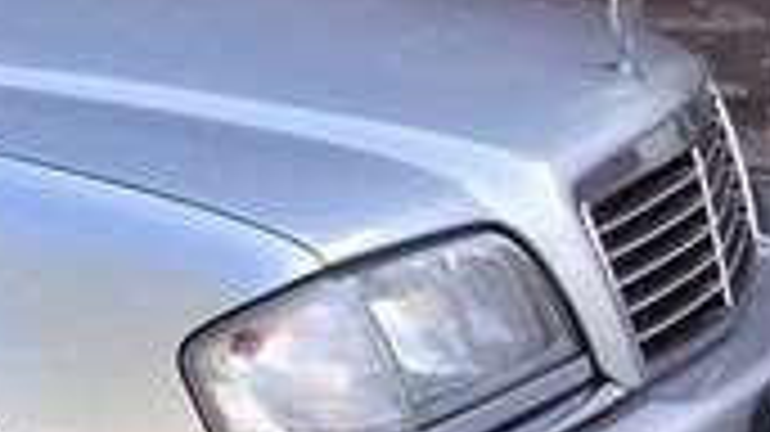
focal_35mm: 139
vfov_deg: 8.7
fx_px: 2837
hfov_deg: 13.9
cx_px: -563
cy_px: 160
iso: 50
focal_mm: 4.12
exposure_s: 1/335
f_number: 2.4
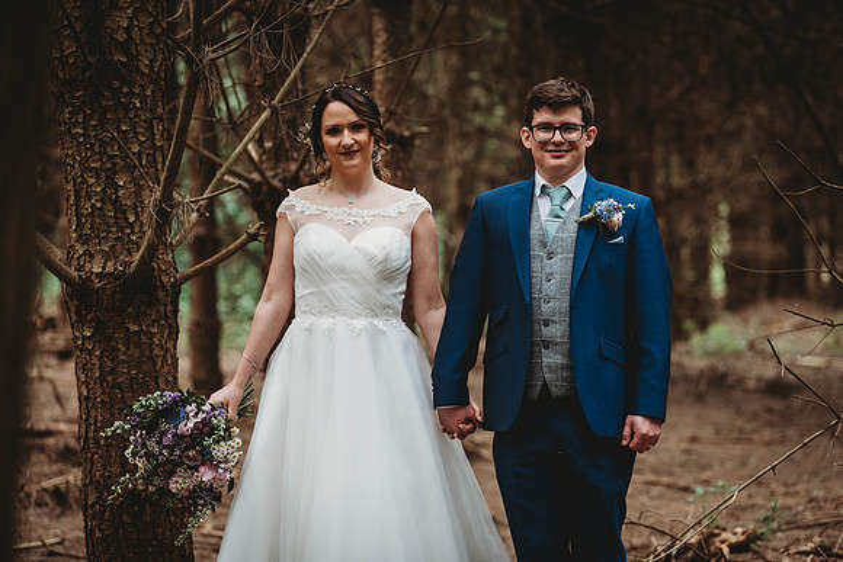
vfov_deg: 11.4
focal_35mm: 120
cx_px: 422
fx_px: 2811
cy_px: 281
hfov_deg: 17.1
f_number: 3.2
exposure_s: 1/200
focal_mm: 120
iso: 280
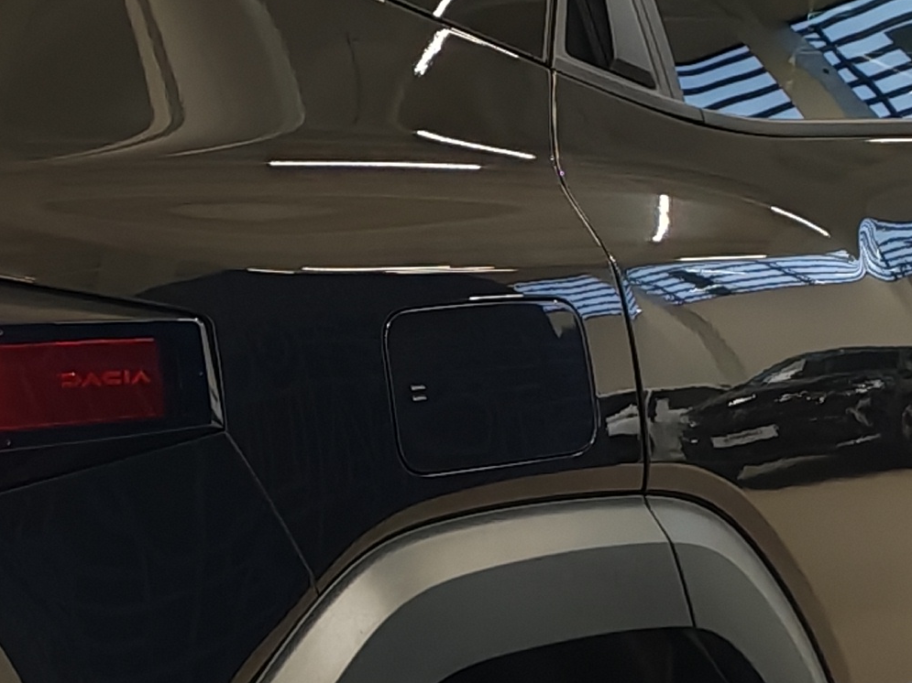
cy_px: 493
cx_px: 277
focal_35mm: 140
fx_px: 3688
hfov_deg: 14.1
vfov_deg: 10.6
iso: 200
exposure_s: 1/100
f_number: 1.9
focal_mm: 6.12
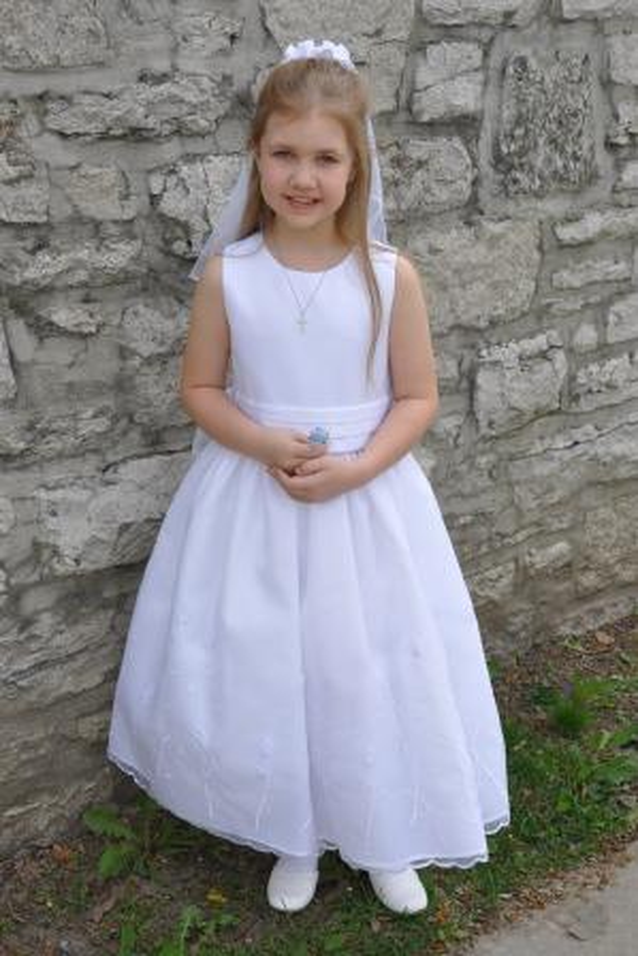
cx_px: 319
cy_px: 478
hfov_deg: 29.9
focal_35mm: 45
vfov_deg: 43.6
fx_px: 1195
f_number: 7.1
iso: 200
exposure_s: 1/200
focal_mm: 30
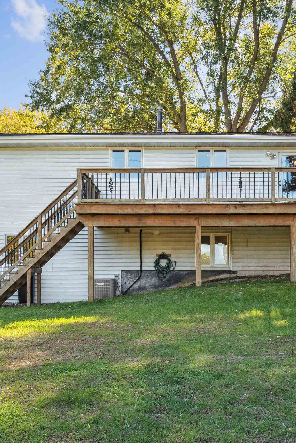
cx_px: 154
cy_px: 219
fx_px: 567
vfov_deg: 42.7
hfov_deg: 29.3
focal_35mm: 46
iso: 800
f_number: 10
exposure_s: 1/250
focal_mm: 30
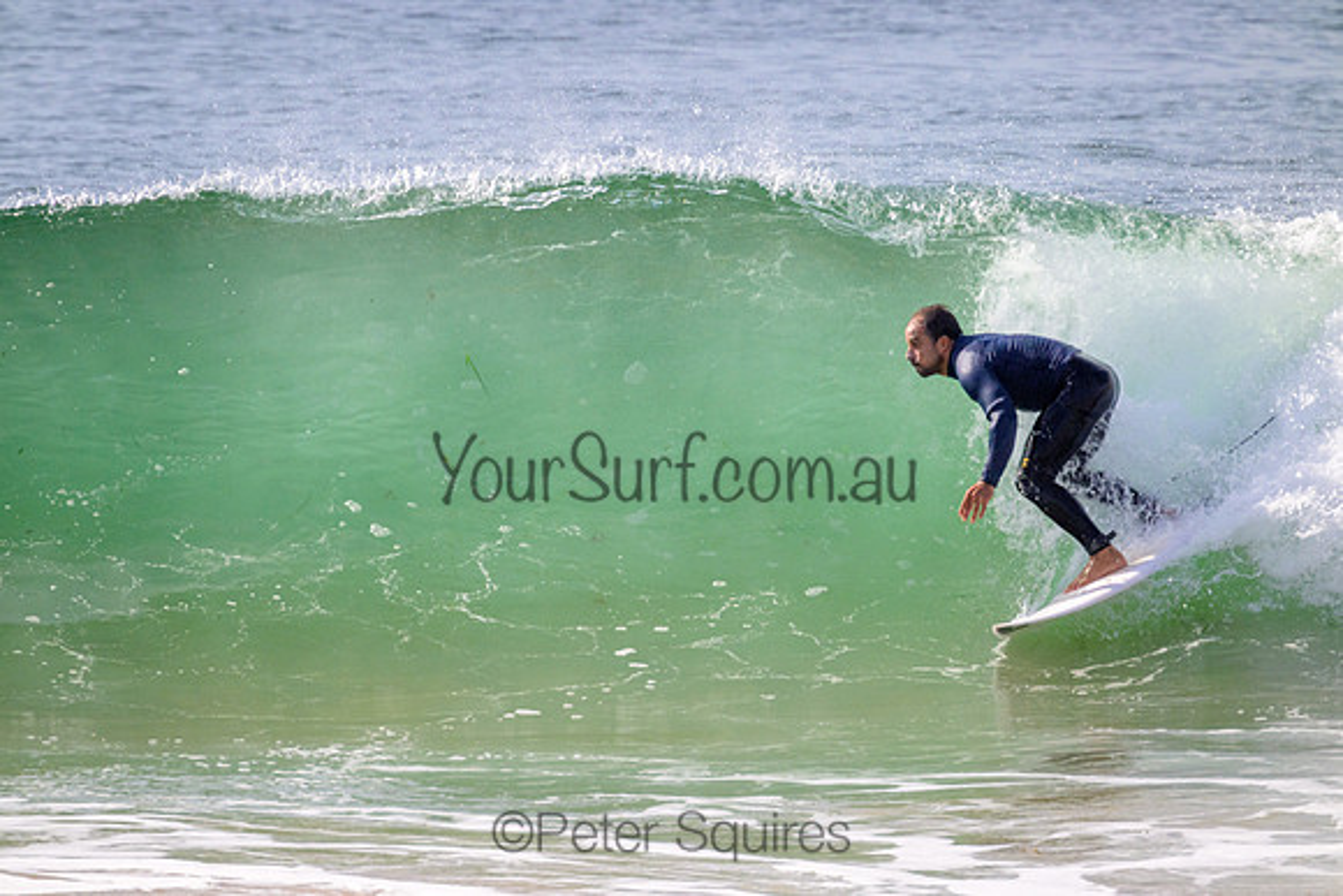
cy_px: 448
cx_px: 672
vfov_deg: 1.7
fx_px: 29850
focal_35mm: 800
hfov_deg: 2.6
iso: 1000
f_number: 11
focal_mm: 800
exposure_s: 1/2000
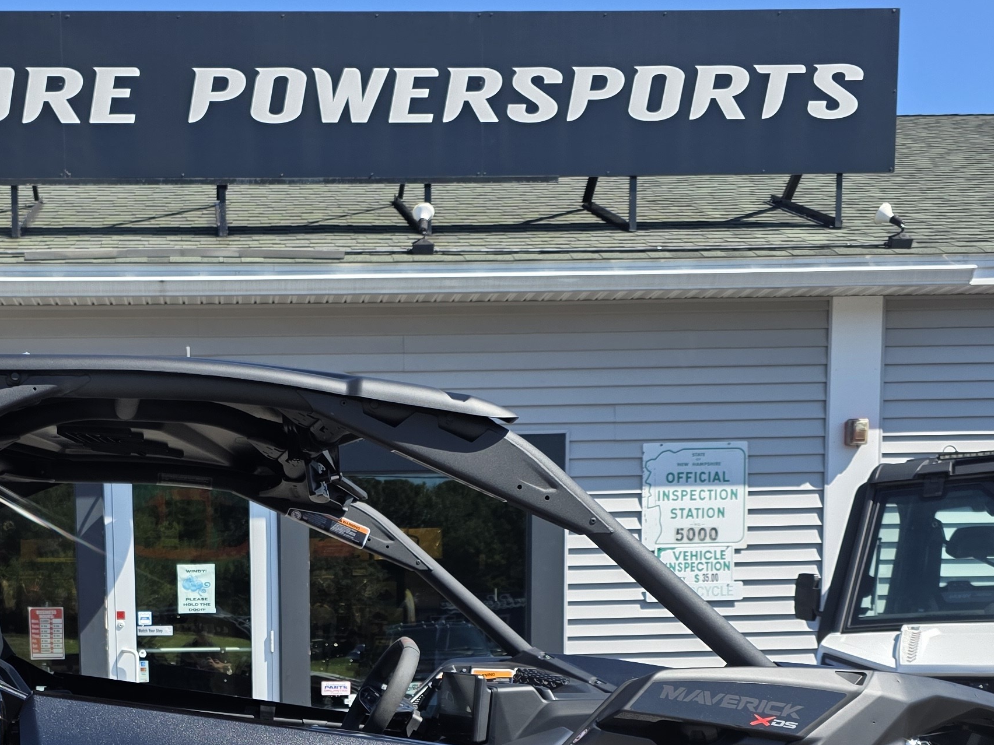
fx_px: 1551
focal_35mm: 54
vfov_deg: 25.1
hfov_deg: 34.7
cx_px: 241
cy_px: 817
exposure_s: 1/2565
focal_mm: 6.3
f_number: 1.7
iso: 80
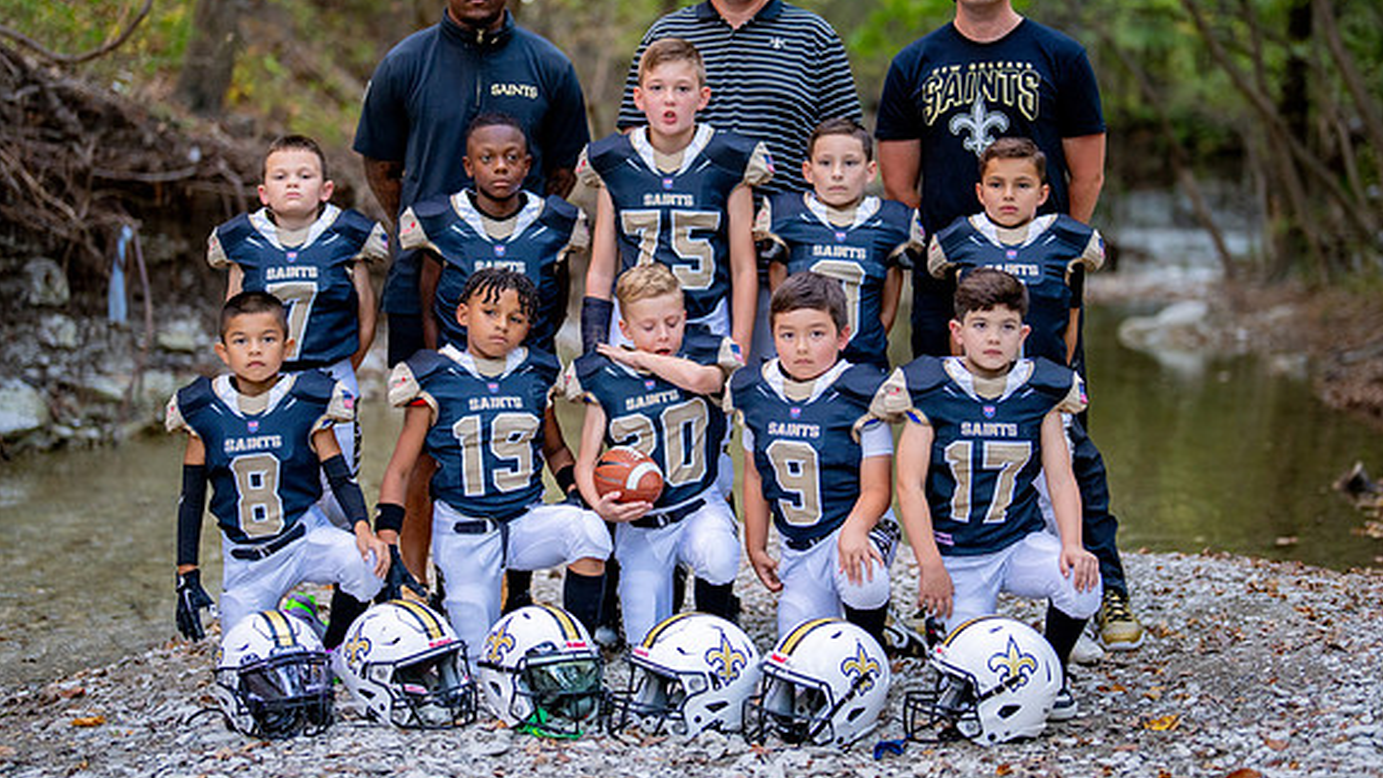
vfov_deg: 19.7
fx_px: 2237
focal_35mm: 61
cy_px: 323
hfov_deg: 34.3
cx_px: 718
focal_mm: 50
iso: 800
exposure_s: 1/500
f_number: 1.2
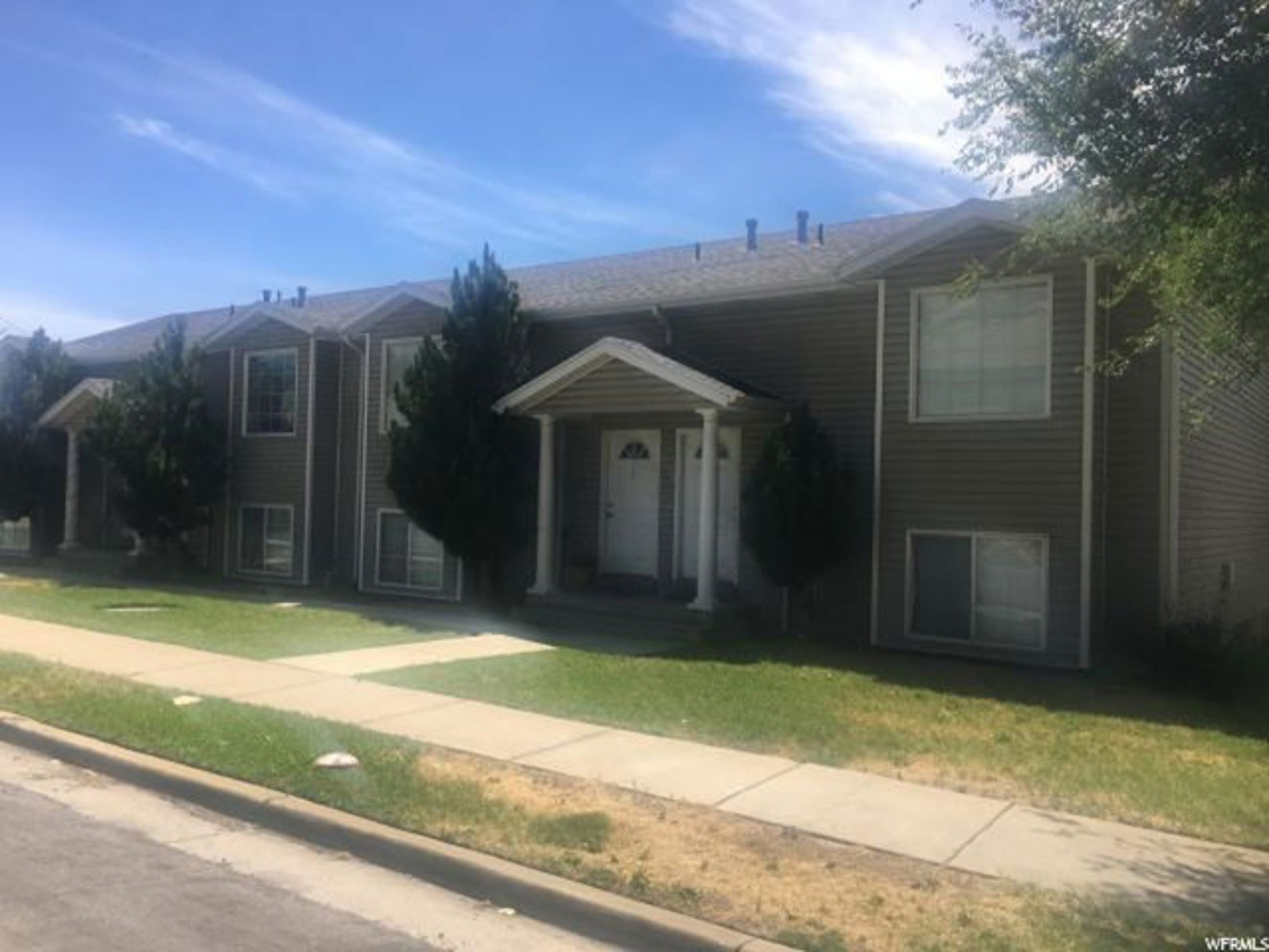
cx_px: 634
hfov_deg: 61.7
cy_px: 476
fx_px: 1063
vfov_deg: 48.2
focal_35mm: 29
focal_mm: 4.15
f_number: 2.2
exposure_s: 1/1241
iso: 25
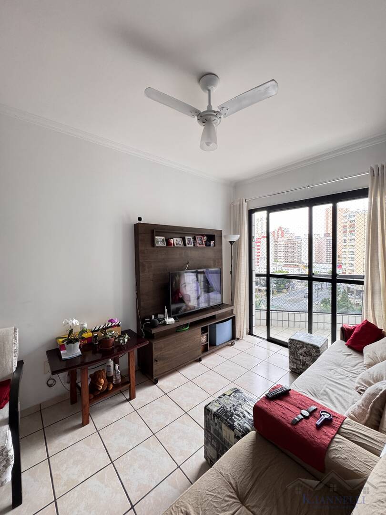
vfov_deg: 102.1
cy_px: 258
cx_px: 193
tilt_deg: -0.7
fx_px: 208
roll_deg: +1.6
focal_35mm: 14
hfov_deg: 85.7
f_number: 2.2
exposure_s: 1/120
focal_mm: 2.22
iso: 250
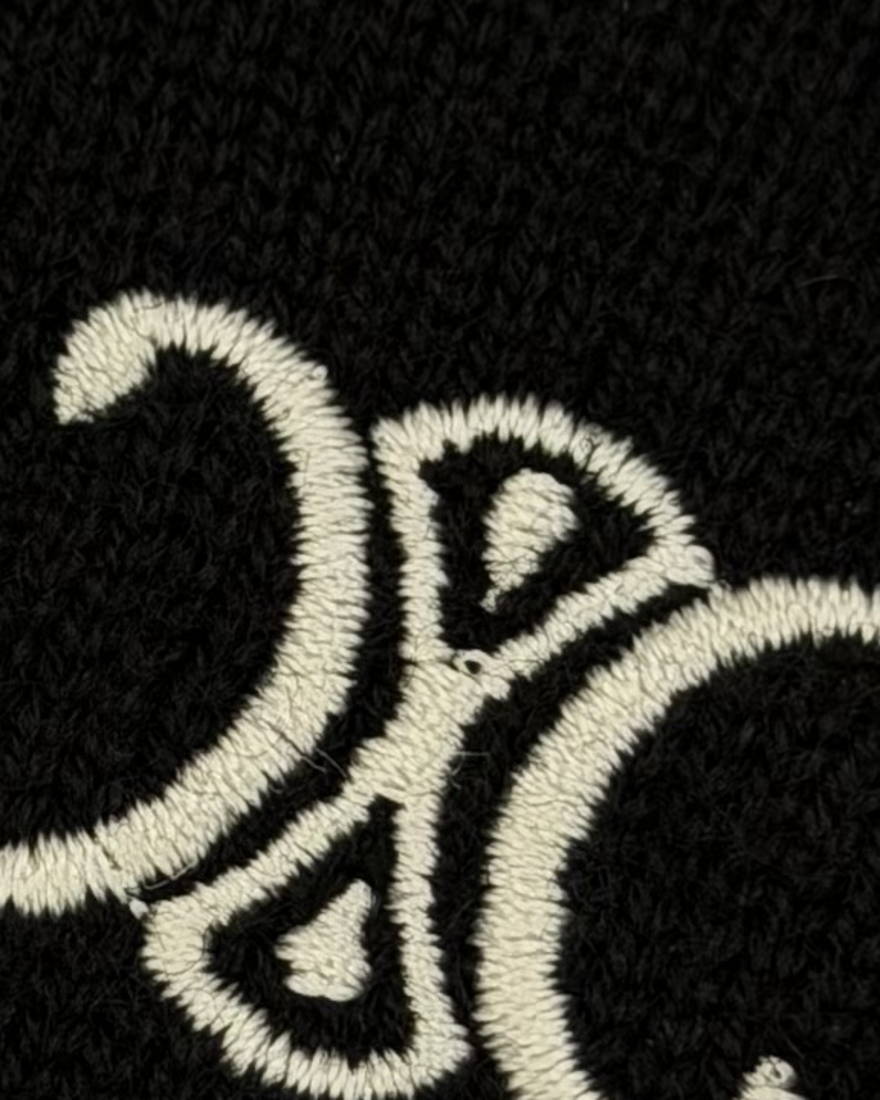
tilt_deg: -81.8
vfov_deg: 25.3
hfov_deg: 20.4
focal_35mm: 75
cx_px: 438
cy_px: 729
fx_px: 2442
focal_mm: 6.76
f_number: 1.78
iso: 50
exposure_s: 1/148
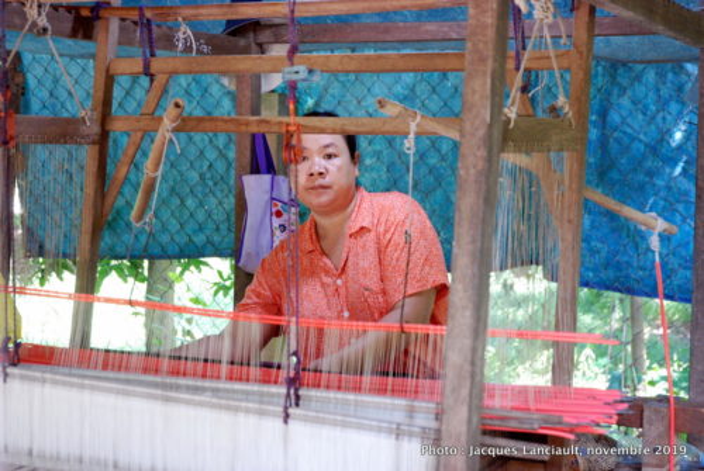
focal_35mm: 69
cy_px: 236
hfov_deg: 29.2
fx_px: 1351
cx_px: 352
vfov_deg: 19.8
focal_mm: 46
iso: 1600
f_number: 4.5
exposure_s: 1/60
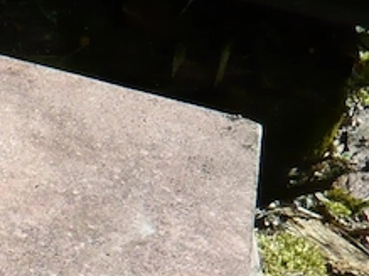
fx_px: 1364
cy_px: 315
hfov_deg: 13.8
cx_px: -280
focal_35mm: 128
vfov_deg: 11.4
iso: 100
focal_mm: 4.6
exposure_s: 1/800
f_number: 2.8
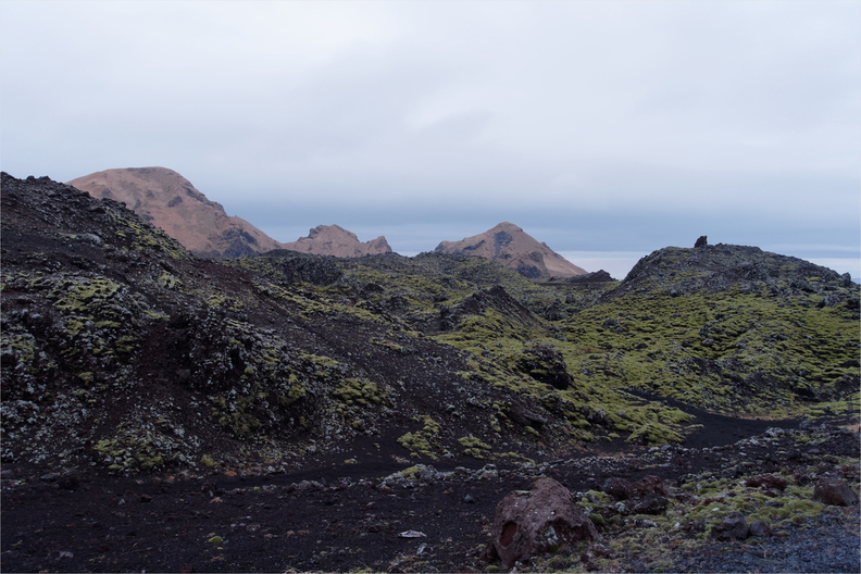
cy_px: 287
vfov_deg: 40.0
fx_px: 789
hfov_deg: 57.2
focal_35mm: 33
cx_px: 430
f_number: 2.8
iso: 400
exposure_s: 1/50
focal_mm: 12.06
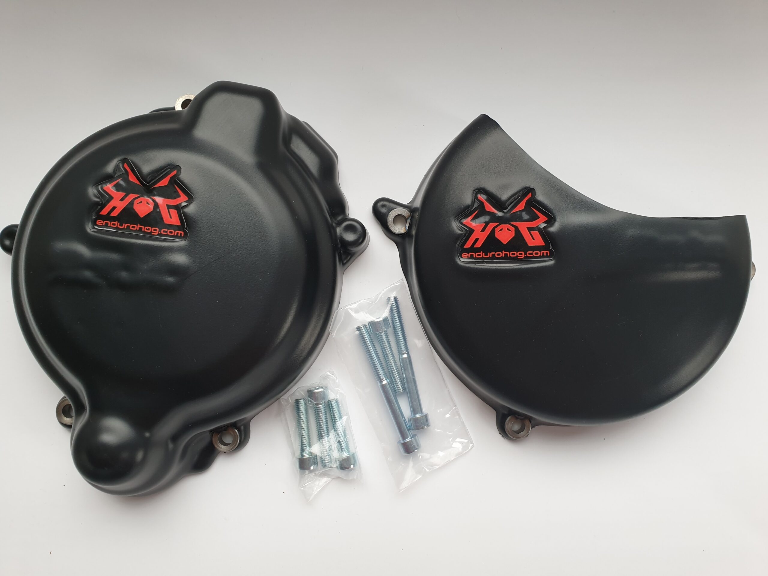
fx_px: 577
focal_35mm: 26
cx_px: 384
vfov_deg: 53.1
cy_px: 288
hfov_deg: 67.3
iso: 100
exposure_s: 1/50
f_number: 2.4
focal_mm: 4.3
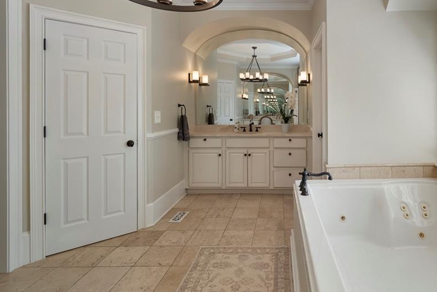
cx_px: 283
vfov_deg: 58.5
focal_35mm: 21
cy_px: 103
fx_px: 255
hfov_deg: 79.1
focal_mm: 16
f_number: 8
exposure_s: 1/50
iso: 640
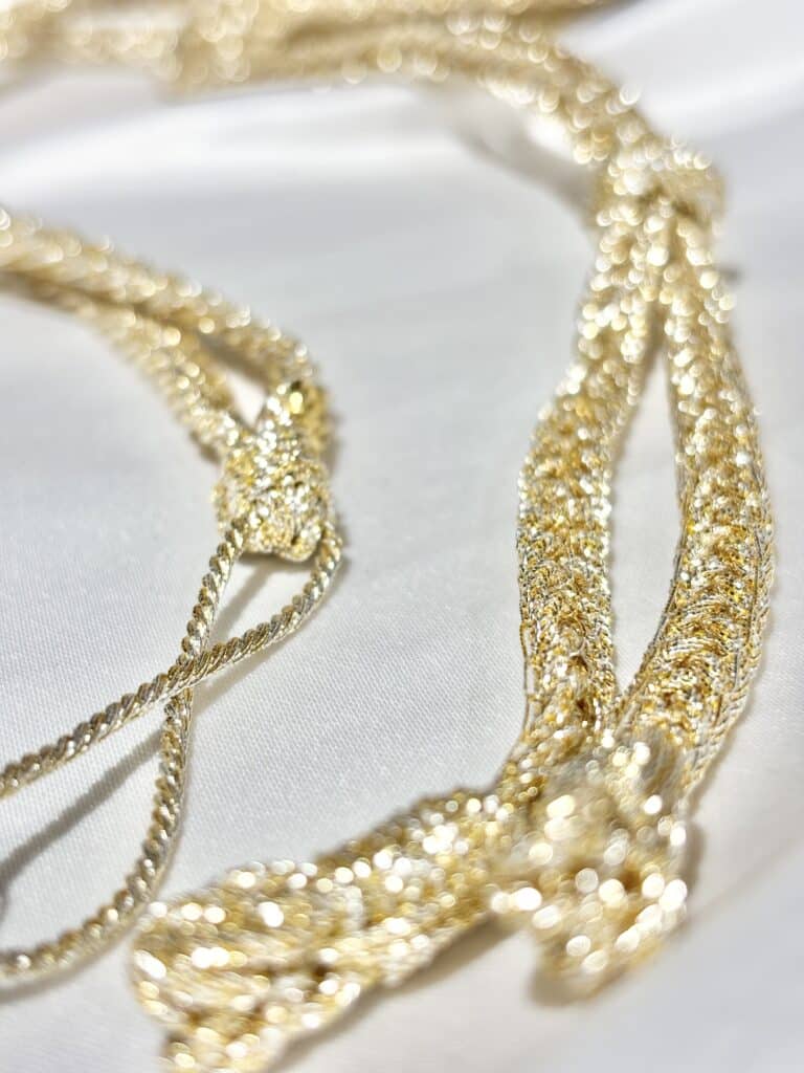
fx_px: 1610
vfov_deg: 36.8
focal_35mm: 52
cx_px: 402
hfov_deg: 28.0
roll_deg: +6.0
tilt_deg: -24.6
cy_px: 536
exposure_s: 1/332
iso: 32
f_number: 1.6
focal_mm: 5.96
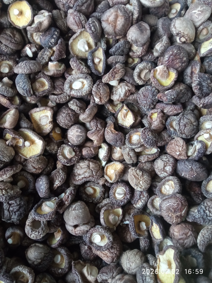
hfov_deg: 51.3
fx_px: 221
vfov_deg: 65.3
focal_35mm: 27
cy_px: 142
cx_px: 106
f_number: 2.2
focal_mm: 3.79
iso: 415
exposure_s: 1/33.3
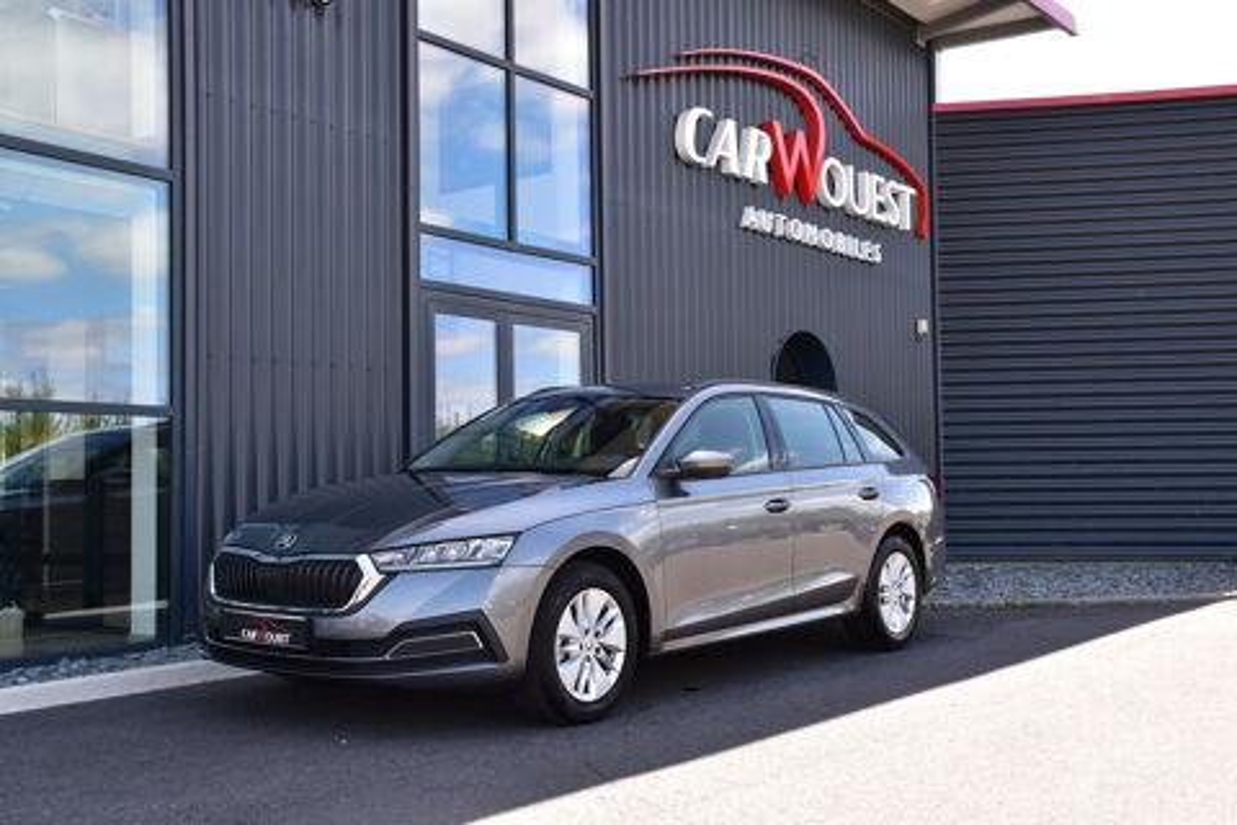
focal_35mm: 39
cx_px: 618
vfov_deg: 34.2
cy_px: 412
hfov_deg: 49.6
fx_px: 1340
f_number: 9
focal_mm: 26
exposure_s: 1/125
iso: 400
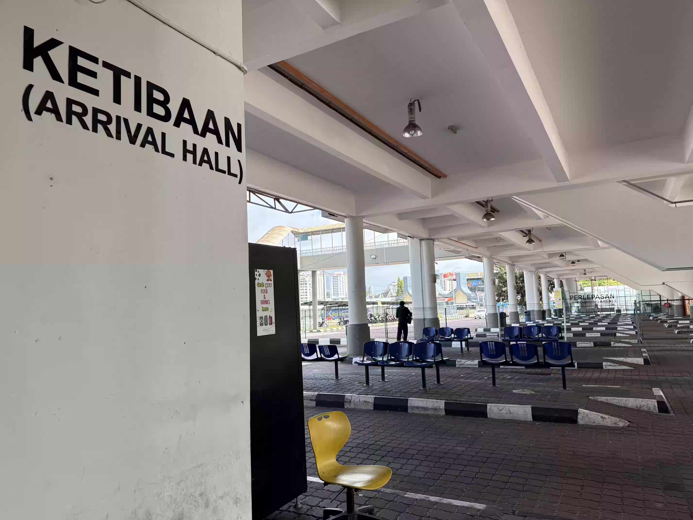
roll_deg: +2.6
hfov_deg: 71.6
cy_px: 260
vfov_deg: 56.8
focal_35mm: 24
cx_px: 346
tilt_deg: +5.2
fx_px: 480
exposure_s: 1/878
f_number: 1.78
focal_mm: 6.76
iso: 100
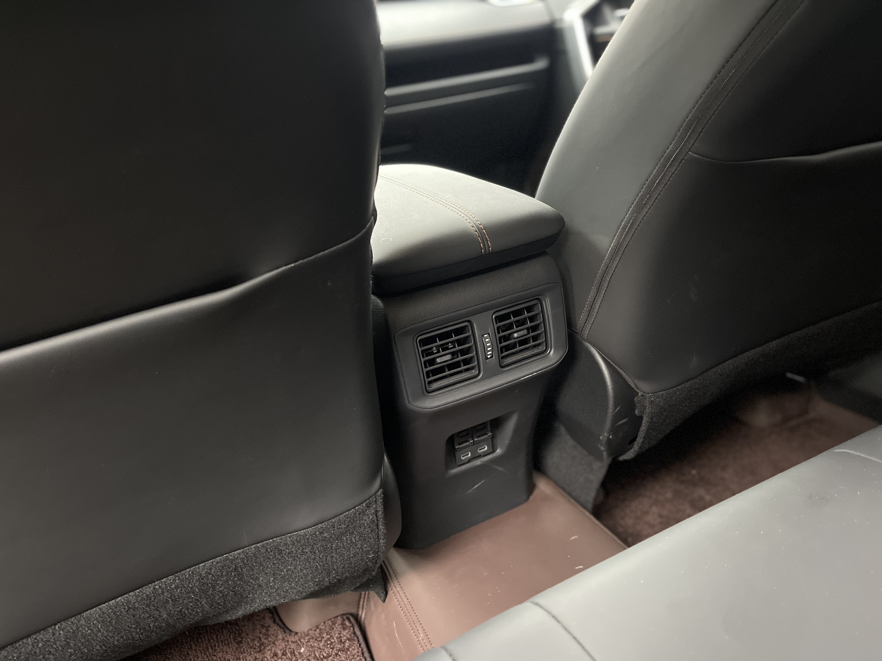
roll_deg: +6.7
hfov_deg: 67.3
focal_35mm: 26
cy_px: 330
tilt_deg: -25.7
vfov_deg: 53.1
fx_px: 662
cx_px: 441
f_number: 1.6
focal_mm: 5.1
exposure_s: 1/33
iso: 640
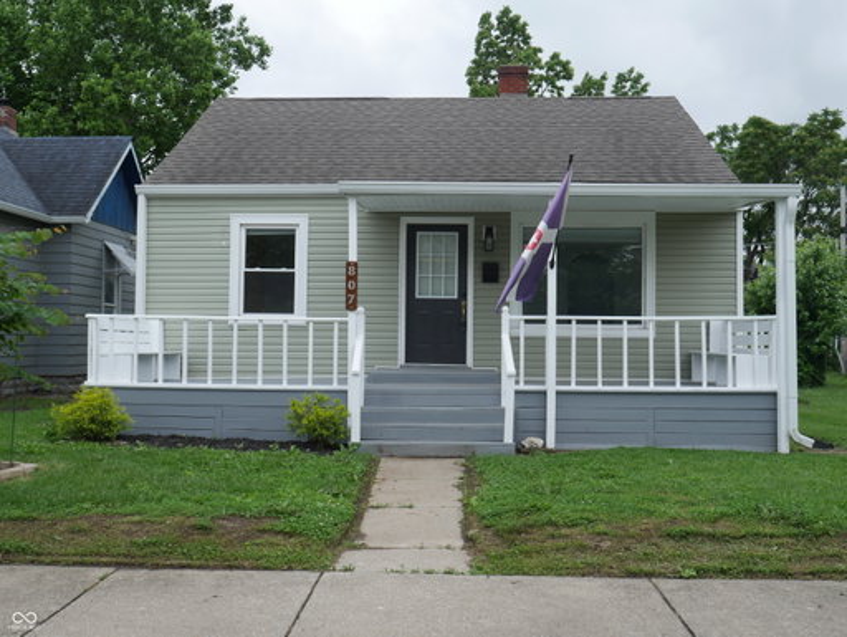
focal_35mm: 32
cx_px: 424
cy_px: 318
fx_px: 784
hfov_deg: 56.8
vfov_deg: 44.2
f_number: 7.1
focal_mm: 16
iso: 200
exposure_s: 1/400
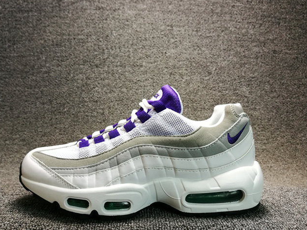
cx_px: 141
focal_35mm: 30
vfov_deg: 46.8
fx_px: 266
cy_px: 121
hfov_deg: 59.9
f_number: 2.2
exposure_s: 1/50
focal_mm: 4.5
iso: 125
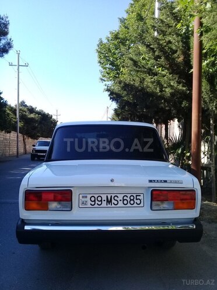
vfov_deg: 58.4
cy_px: 145
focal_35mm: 31
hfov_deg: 45.4
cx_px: 108
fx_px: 259
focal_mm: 3.3
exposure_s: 1/442
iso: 50
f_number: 2.2
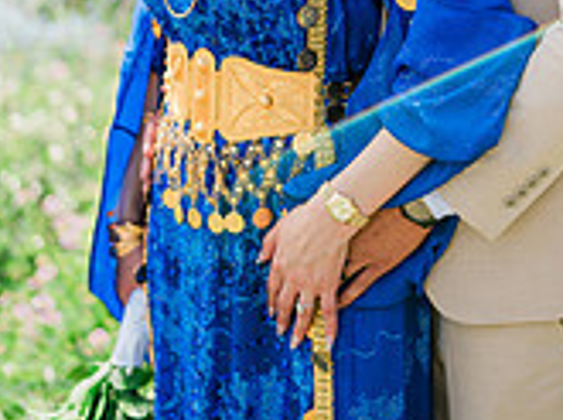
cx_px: 437
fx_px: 1493
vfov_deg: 15.5
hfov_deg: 21.1
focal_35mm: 92
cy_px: -75
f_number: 1.2
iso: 125
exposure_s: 1/2500
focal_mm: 35
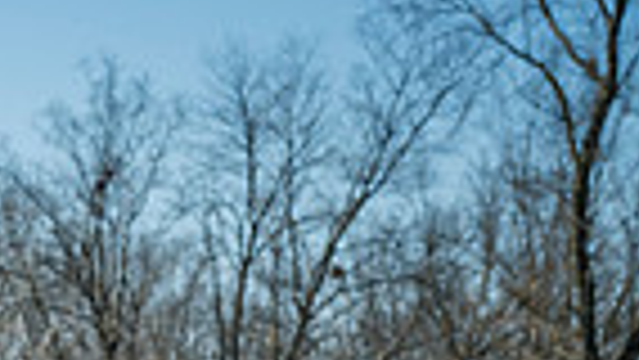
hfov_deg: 11.0
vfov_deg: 6.4
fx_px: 3051
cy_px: 853
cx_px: -608
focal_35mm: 180
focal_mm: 42
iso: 400
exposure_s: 1/640
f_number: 8
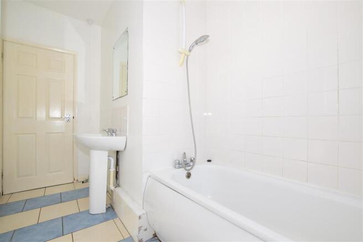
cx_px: 182
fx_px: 151
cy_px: 121
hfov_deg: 100.4
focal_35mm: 15
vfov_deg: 77.3
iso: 400
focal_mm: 10
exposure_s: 1/200
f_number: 14
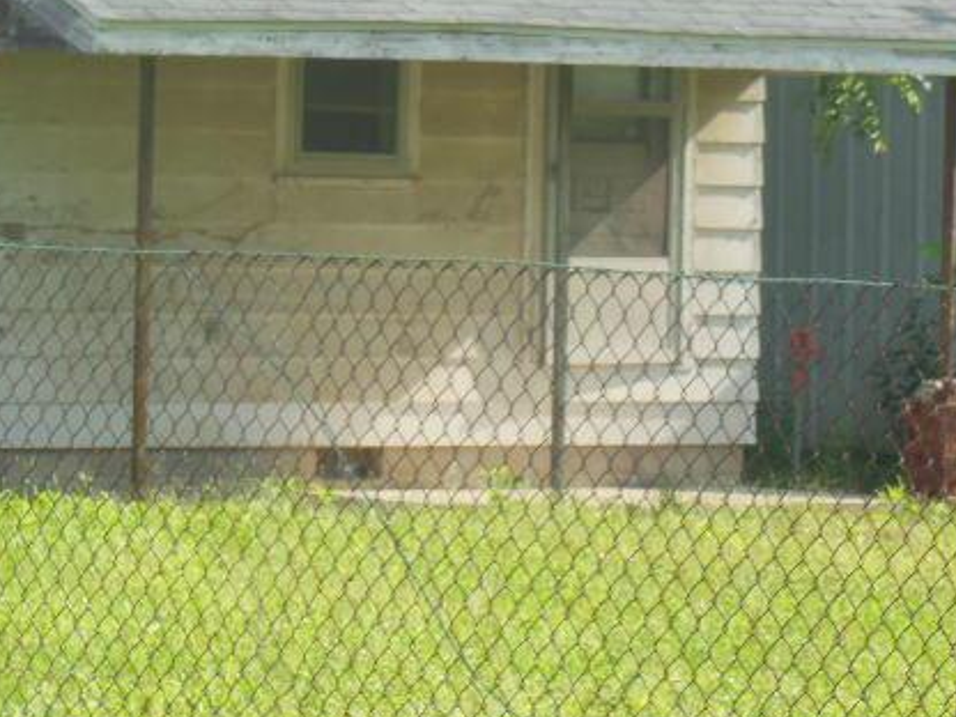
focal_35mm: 294
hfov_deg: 6.7
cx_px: 680
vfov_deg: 5.1
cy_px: 269
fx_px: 8119
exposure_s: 1/250
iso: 160
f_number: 5.9
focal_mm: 34
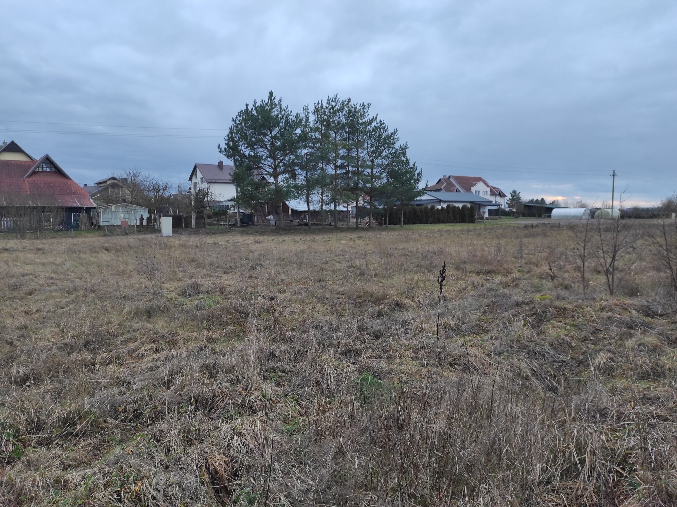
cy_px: 254
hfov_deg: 69.4
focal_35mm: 25
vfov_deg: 54.8
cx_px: 338
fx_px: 489
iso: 154
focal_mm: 5.43
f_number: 1.89
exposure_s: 1/100
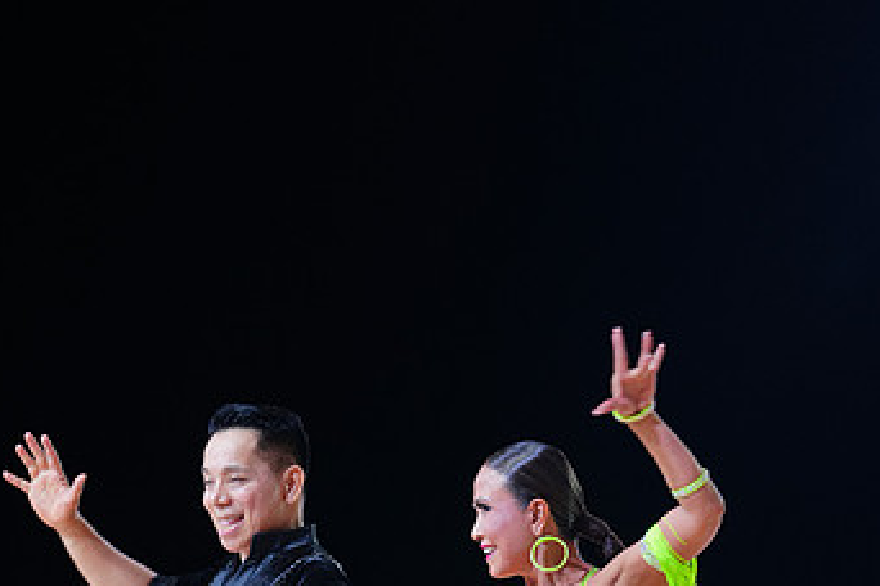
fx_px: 5891
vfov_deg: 5.7
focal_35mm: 241
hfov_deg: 8.5
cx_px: 480
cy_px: 725
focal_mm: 142
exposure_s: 1/500
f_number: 2.8
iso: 800
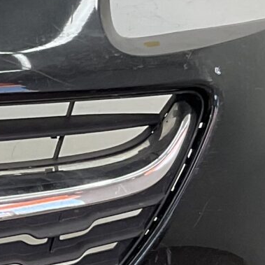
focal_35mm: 173
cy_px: 115
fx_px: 1498
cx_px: -343
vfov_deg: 10.1
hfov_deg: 9.2
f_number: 1.8
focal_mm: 3
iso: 20
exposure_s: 1/100
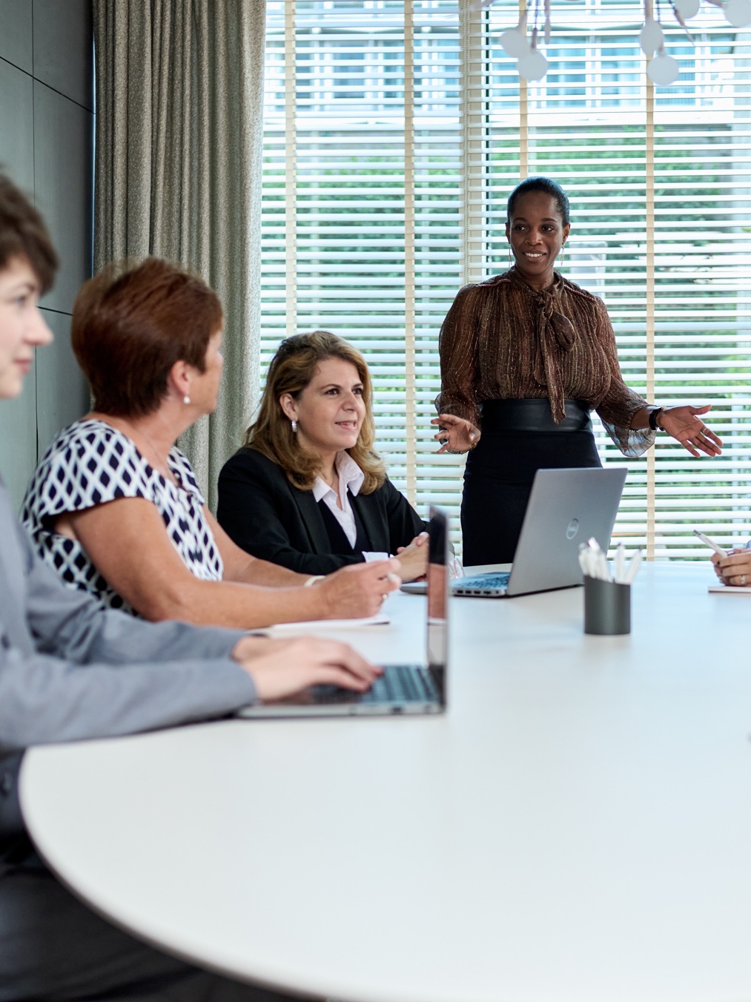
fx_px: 1476
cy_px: 497
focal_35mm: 51
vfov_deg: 37.5
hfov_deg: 28.1
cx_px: 568
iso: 640
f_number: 2.2
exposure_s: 1/125
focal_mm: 35
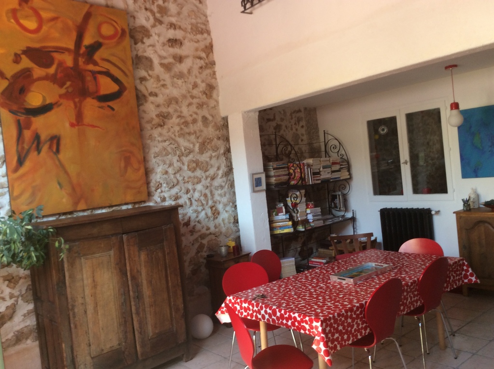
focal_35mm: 32
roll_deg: +7.8
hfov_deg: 56.9
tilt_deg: -2.5
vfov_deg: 44.1
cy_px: 184
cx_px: 247
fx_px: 456
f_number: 2.4
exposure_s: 1/33
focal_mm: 3.3
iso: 40
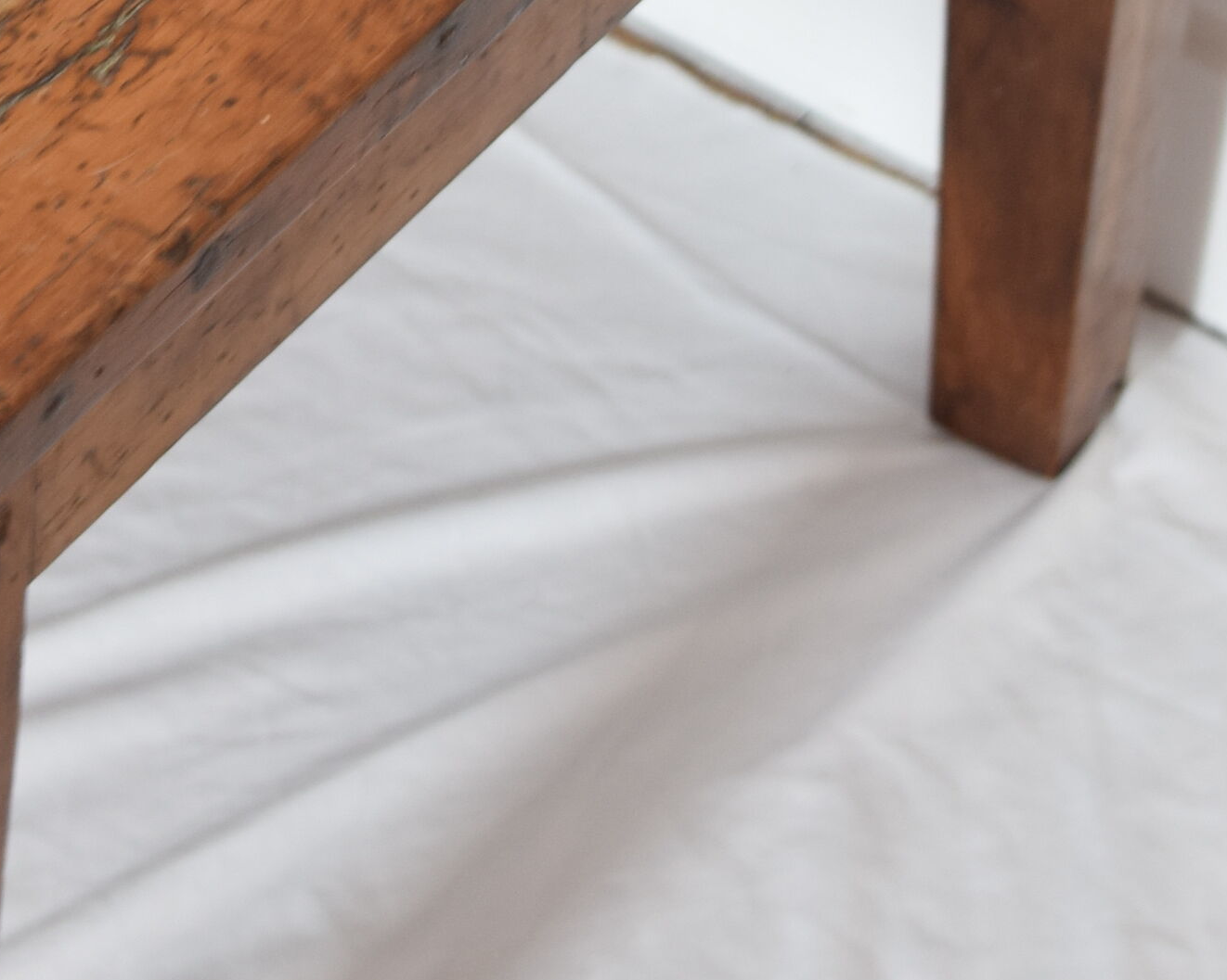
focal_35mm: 182
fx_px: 6608
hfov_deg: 10.6
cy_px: -230
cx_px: 131
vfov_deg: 8.4
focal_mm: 38
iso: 400
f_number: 5.6
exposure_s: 1/20
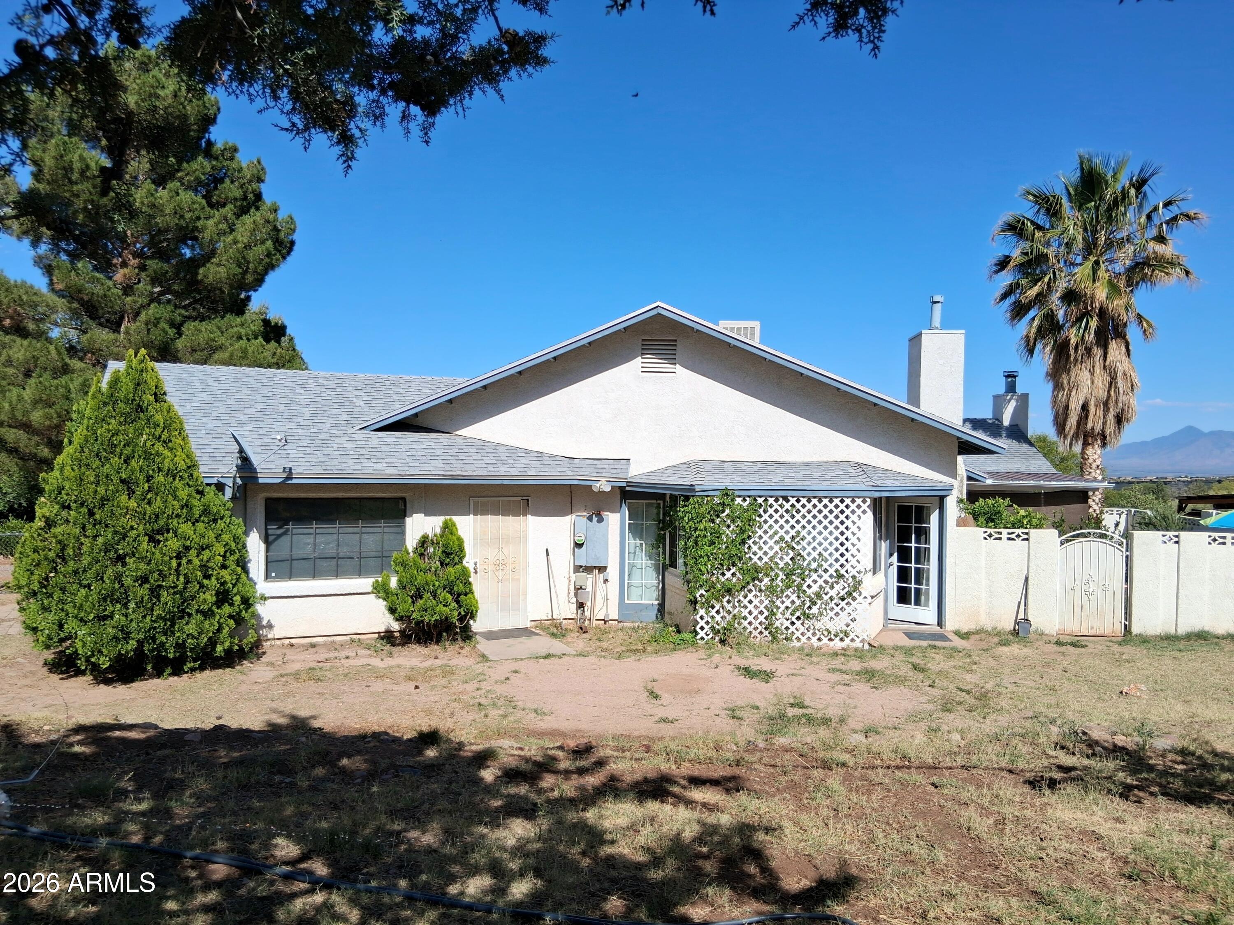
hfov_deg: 67.3
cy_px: 462
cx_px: 617
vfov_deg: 53.1
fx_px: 927
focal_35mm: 26
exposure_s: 1/1000
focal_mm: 3.98
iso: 25
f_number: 1.8
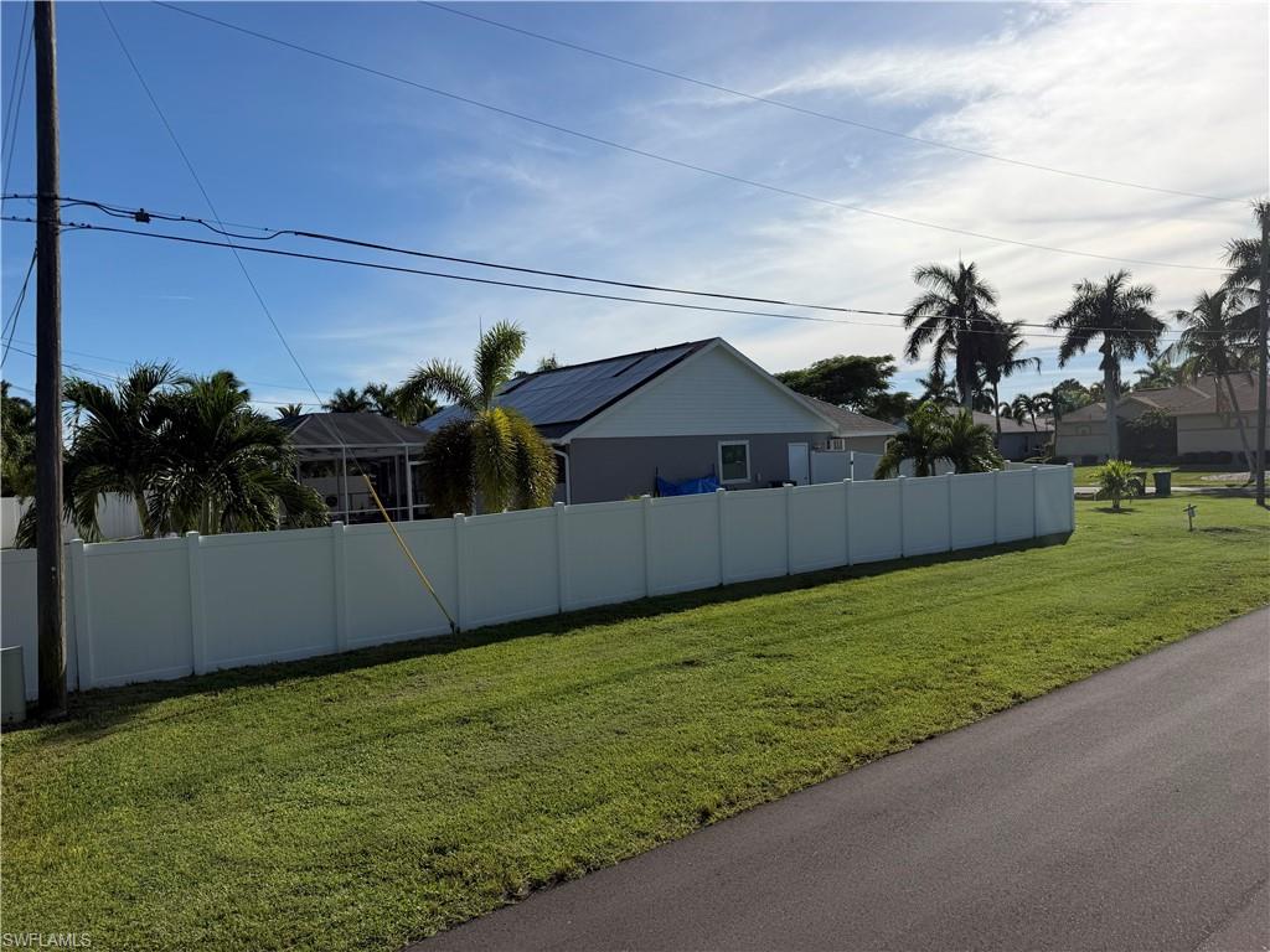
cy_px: 476
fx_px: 881
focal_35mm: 24
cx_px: 635
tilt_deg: -1.3
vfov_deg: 56.8
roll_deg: +2.7
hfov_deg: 71.6
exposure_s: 1/10309
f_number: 1.78
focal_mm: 6.76
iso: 80
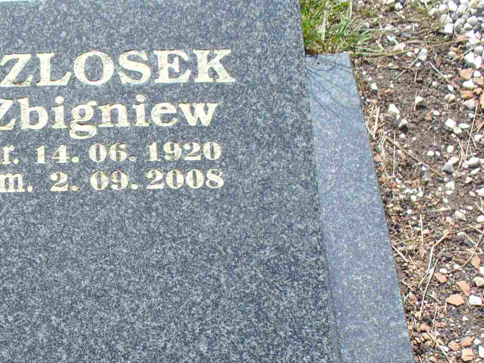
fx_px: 1133
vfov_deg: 18.0
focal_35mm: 81
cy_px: 318
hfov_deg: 23.6
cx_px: 69
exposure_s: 1/200
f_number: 5.6
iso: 80
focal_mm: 6.1
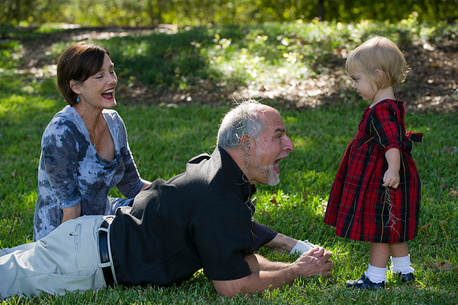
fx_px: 1297
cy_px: 152
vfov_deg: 13.4
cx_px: 229
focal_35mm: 102
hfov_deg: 20.0
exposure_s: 1/160
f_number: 4
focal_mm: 102
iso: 250
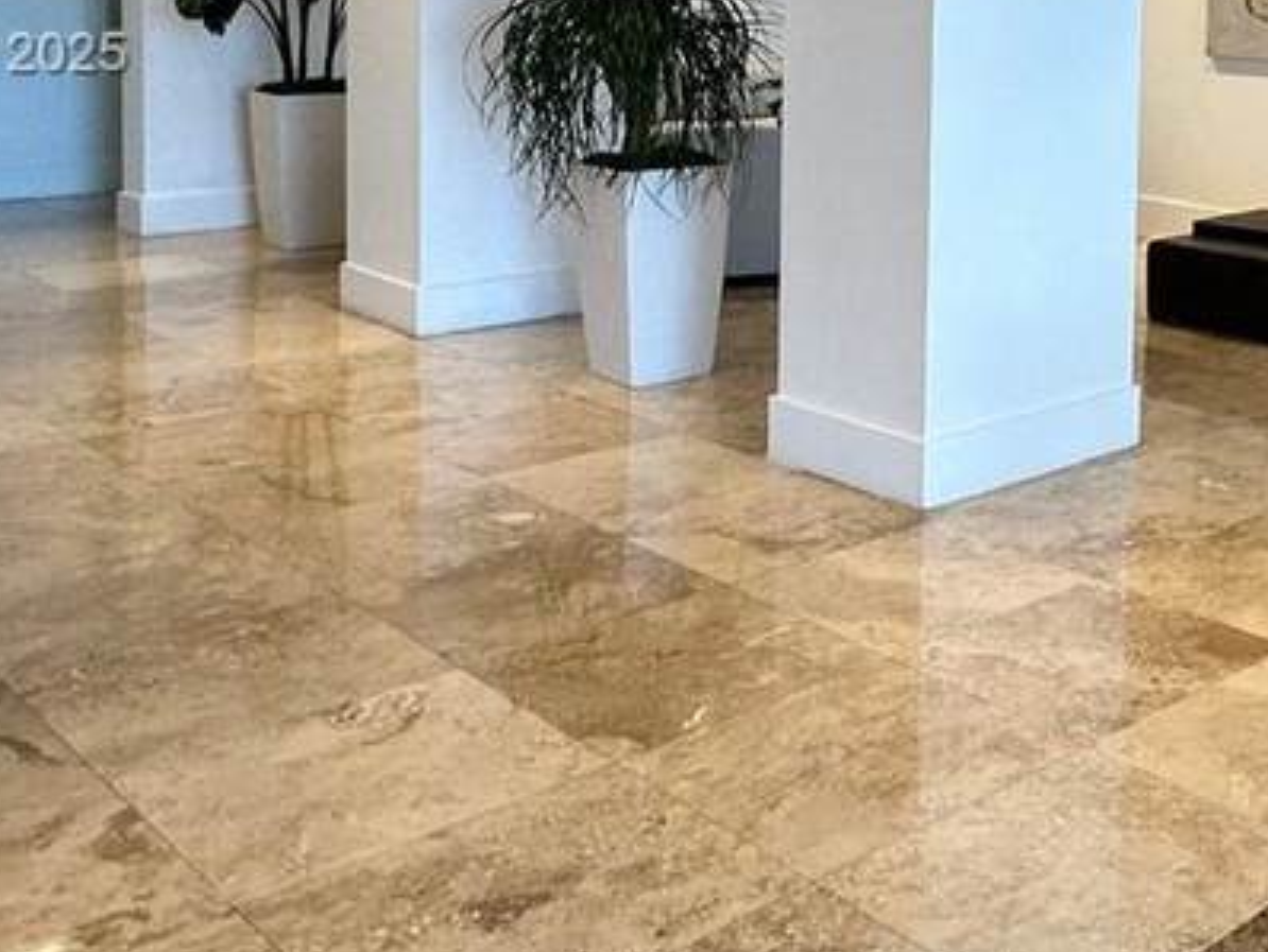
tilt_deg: -2.1
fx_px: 1649
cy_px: 57
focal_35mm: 45
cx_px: 1351
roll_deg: -1.6
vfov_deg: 30.5
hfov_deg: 36.4
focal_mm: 2.22
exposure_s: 1/120
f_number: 2.2
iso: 100
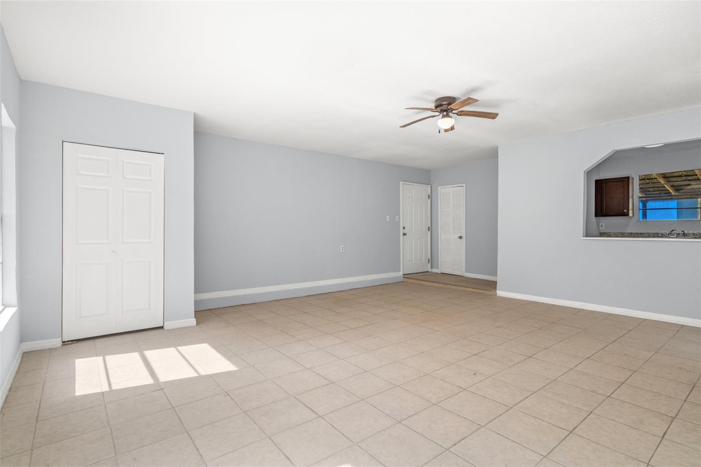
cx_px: 350
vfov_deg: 70.4
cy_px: 234
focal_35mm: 17
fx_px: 331
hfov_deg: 93.3
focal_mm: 17
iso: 320
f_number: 8
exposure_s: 1/6
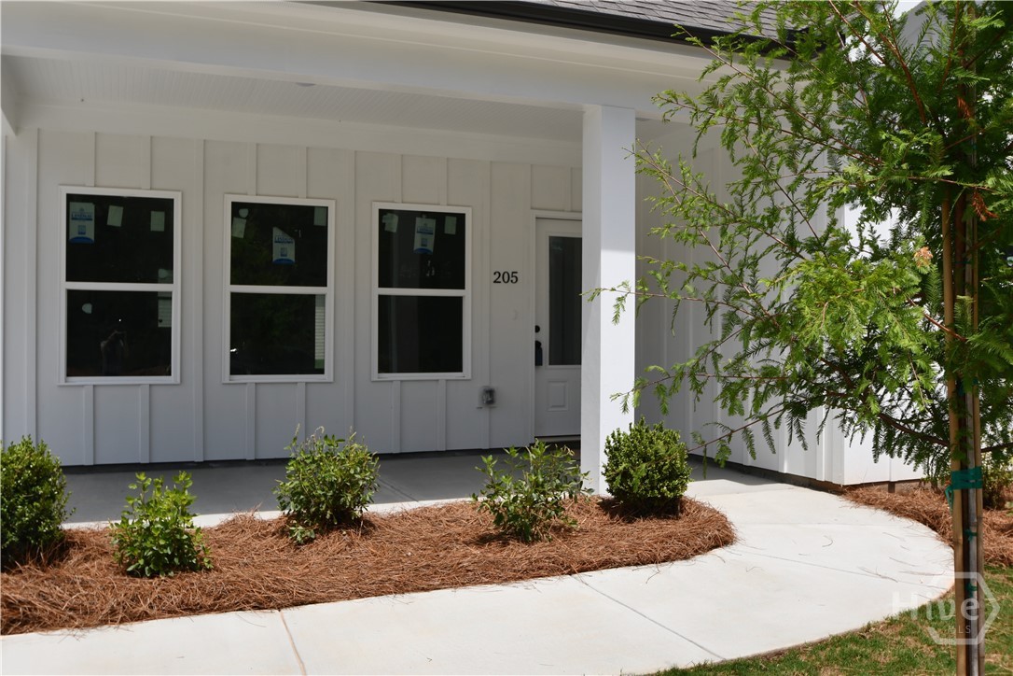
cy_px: 338
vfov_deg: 40.0
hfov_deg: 57.2
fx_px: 929
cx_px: 506
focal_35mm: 33
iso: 100
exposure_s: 1/250
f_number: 10
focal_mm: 22
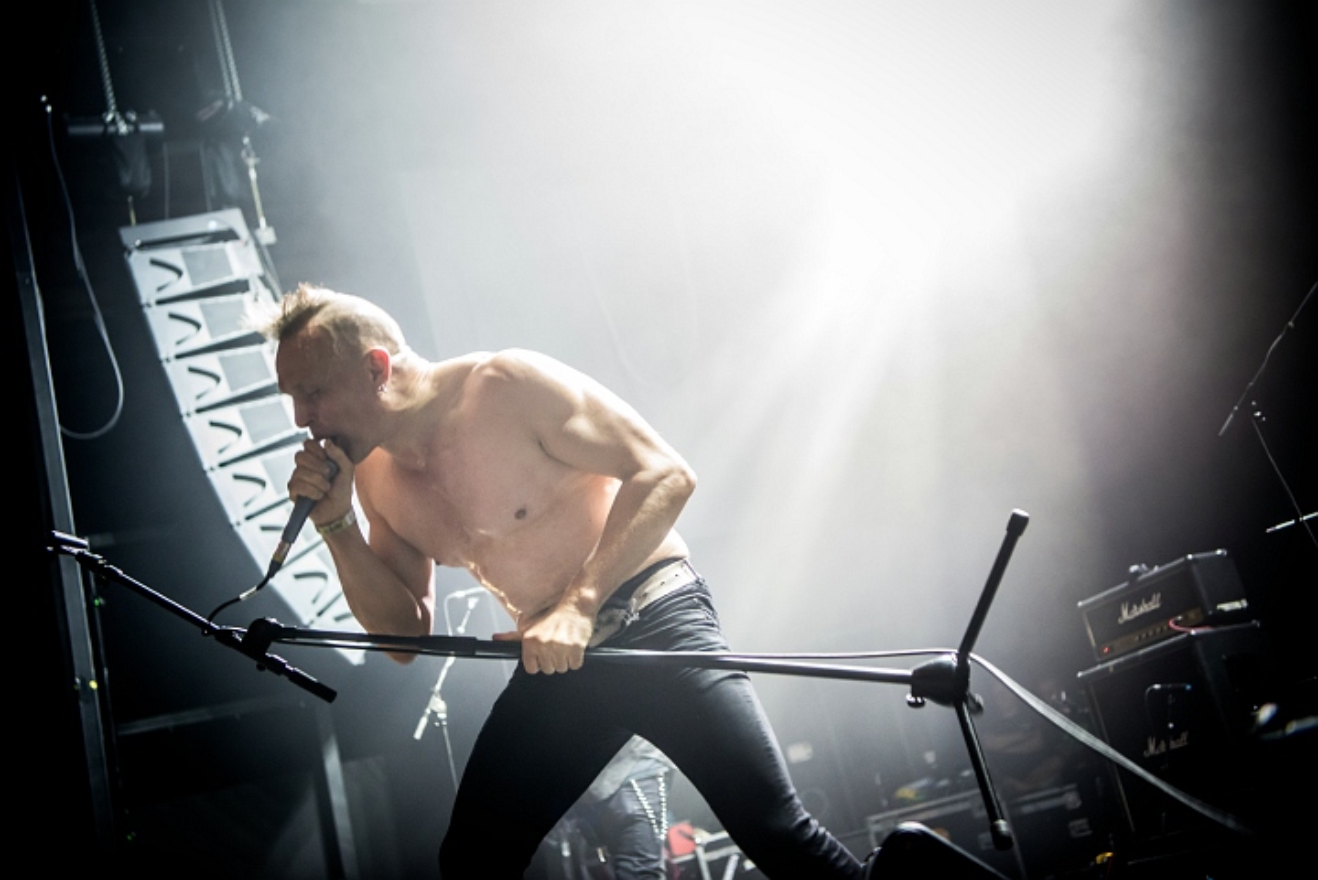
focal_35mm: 48
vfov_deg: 28.1
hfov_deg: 41.1
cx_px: 659
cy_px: 440
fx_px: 1758
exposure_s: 1/80
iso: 4000
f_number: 2.8
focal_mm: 48
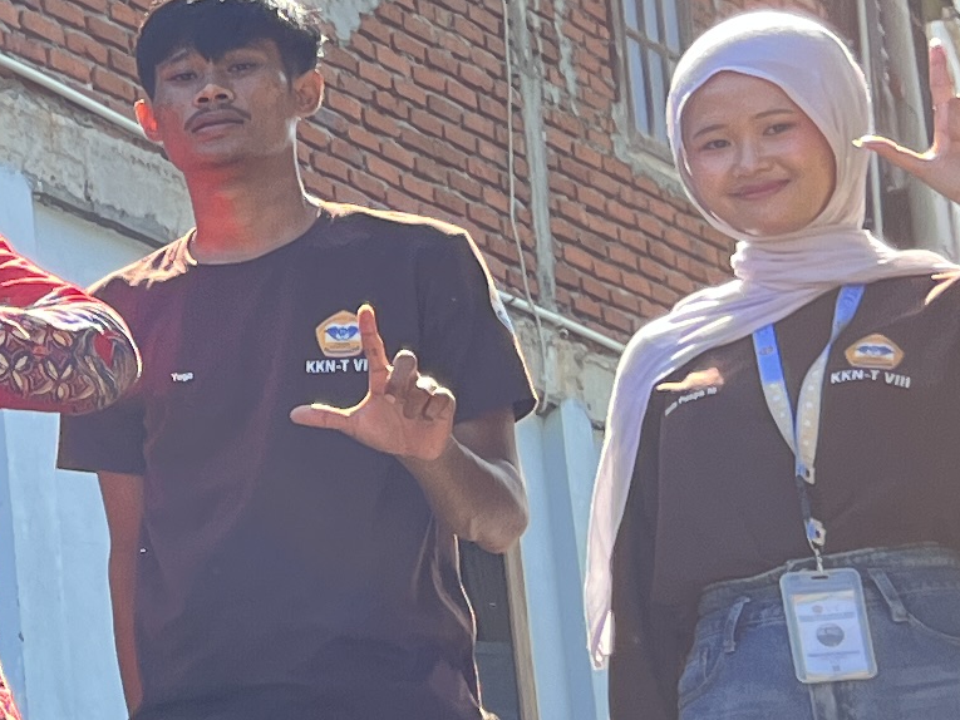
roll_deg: +0.2
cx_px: -1161
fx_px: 3800
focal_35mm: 137
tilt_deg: +14.9
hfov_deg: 12.2
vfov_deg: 10.8
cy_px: 449
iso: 50
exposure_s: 1/345
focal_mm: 5.1
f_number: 1.6
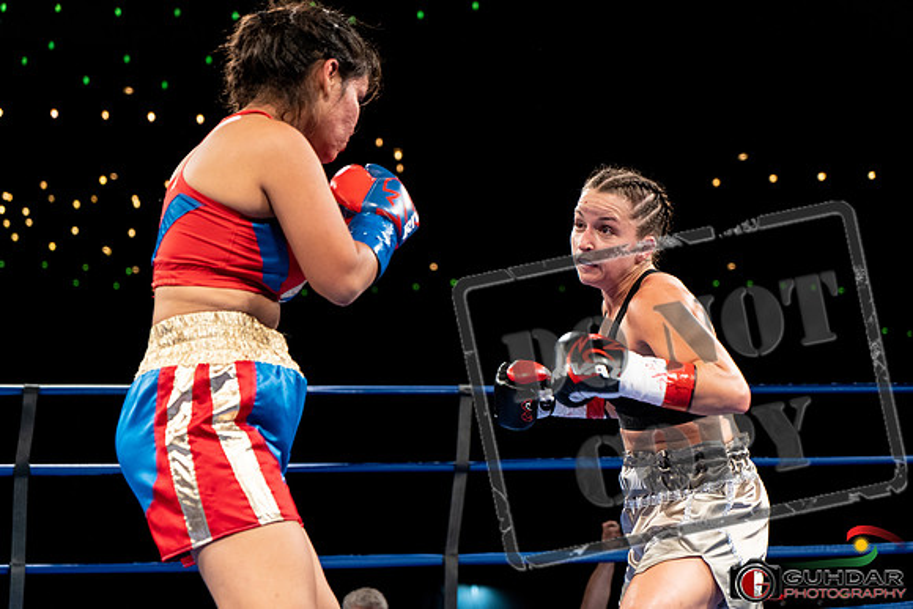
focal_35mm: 70
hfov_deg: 28.8
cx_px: 456
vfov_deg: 19.5
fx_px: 1776
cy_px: 304
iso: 4000
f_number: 4
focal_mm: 70
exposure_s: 1/800
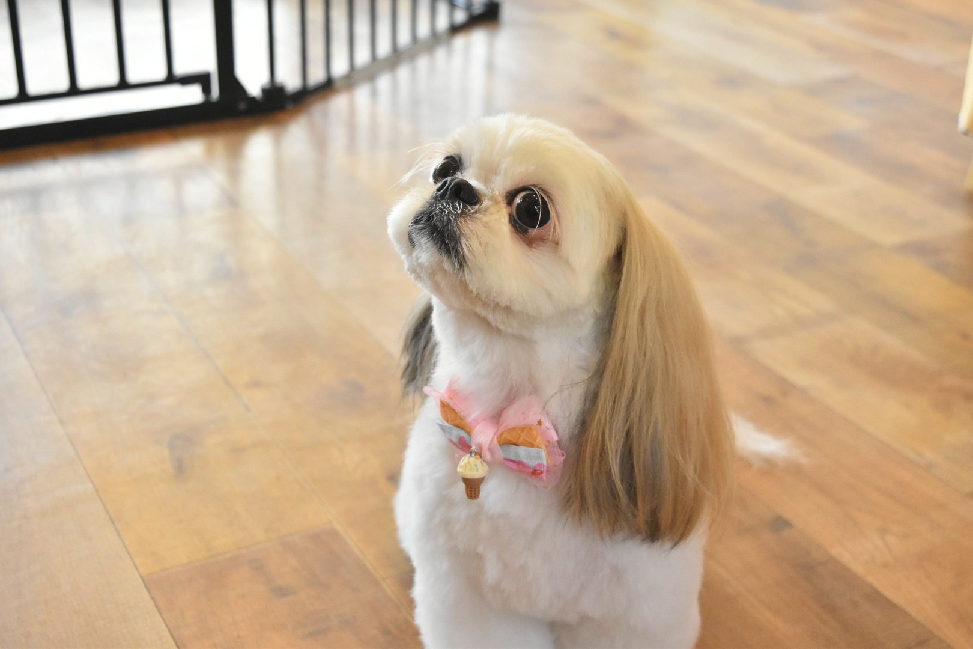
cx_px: 486
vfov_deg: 26.5
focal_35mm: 51
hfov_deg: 38.9
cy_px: 324
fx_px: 1378
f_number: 5.6
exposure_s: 1/400
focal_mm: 34
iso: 3200
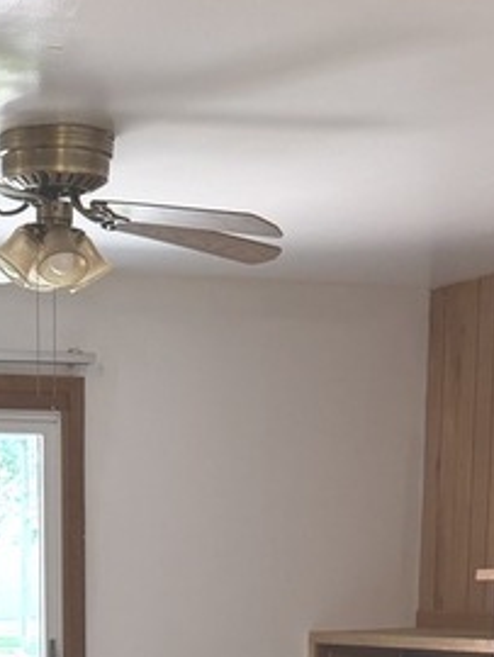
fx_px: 1824
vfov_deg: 18.7
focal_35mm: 96
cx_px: 19
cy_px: 898
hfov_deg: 15.2
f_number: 1.78
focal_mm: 6.76
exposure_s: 1/224
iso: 200
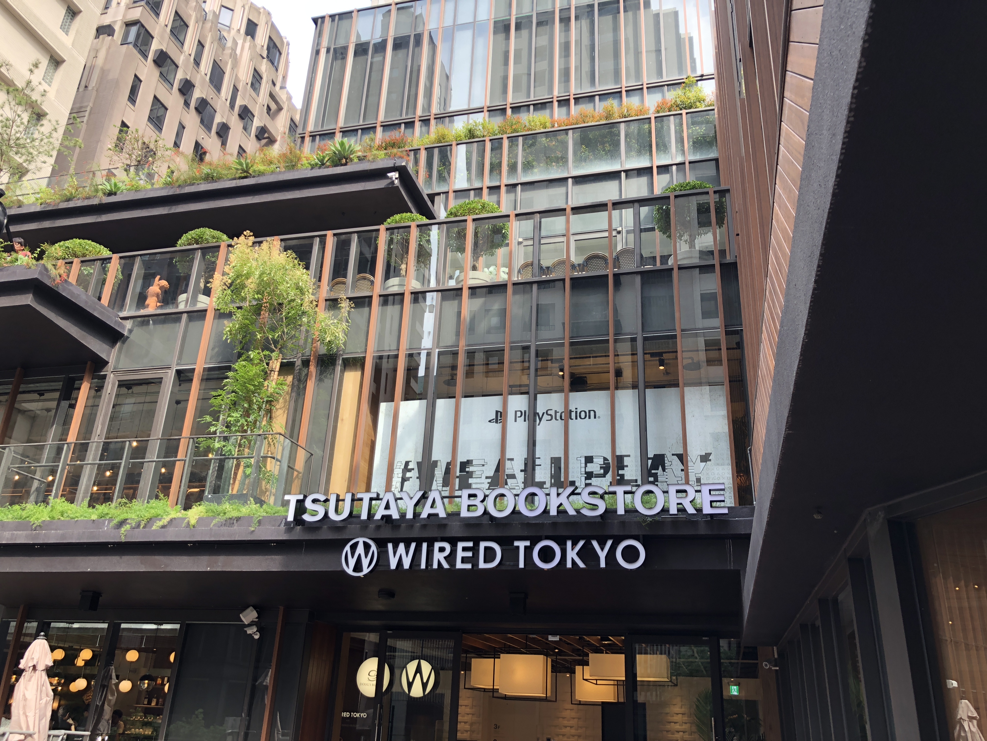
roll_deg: -1.9
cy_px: 370
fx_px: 798
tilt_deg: +24.3
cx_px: 494
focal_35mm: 28
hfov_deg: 63.4
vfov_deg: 49.7
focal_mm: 4
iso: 20
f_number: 1.8
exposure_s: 1/131
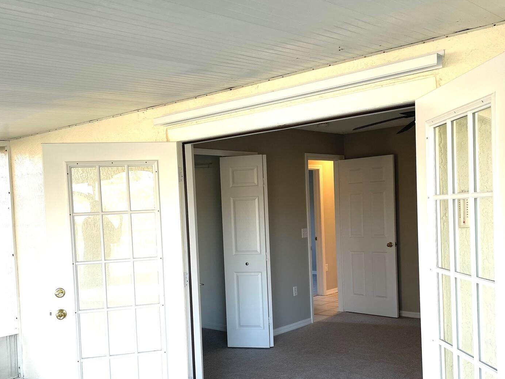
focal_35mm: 38
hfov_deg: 48.9
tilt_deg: -2.8
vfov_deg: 37.5
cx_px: 234
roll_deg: +2.8
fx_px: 555
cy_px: 238
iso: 40
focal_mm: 4.2
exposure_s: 1/121
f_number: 1.6
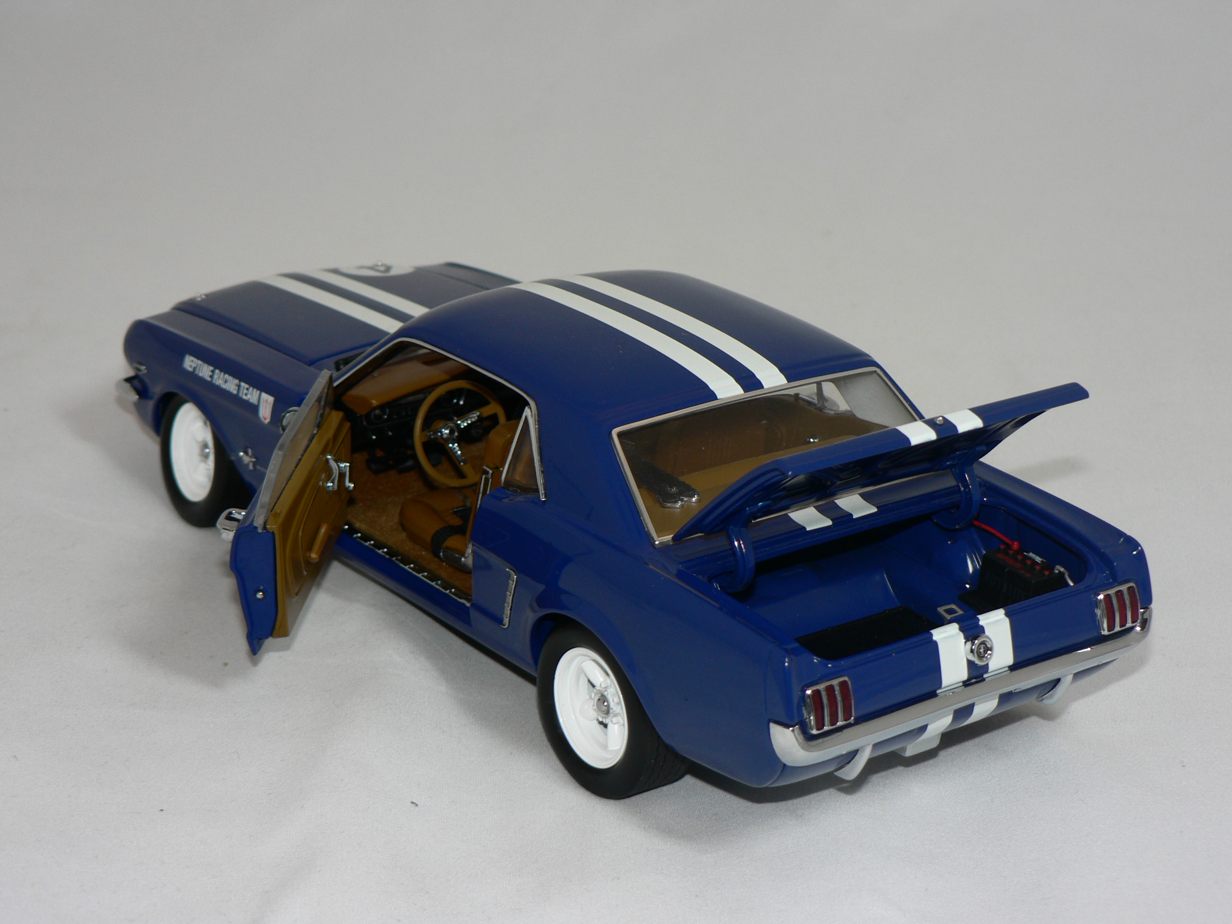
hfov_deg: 27.8
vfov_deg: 21.0
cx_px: 616
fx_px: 2491
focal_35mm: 70
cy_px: 462
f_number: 3.2
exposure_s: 1/60
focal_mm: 11.6
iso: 80
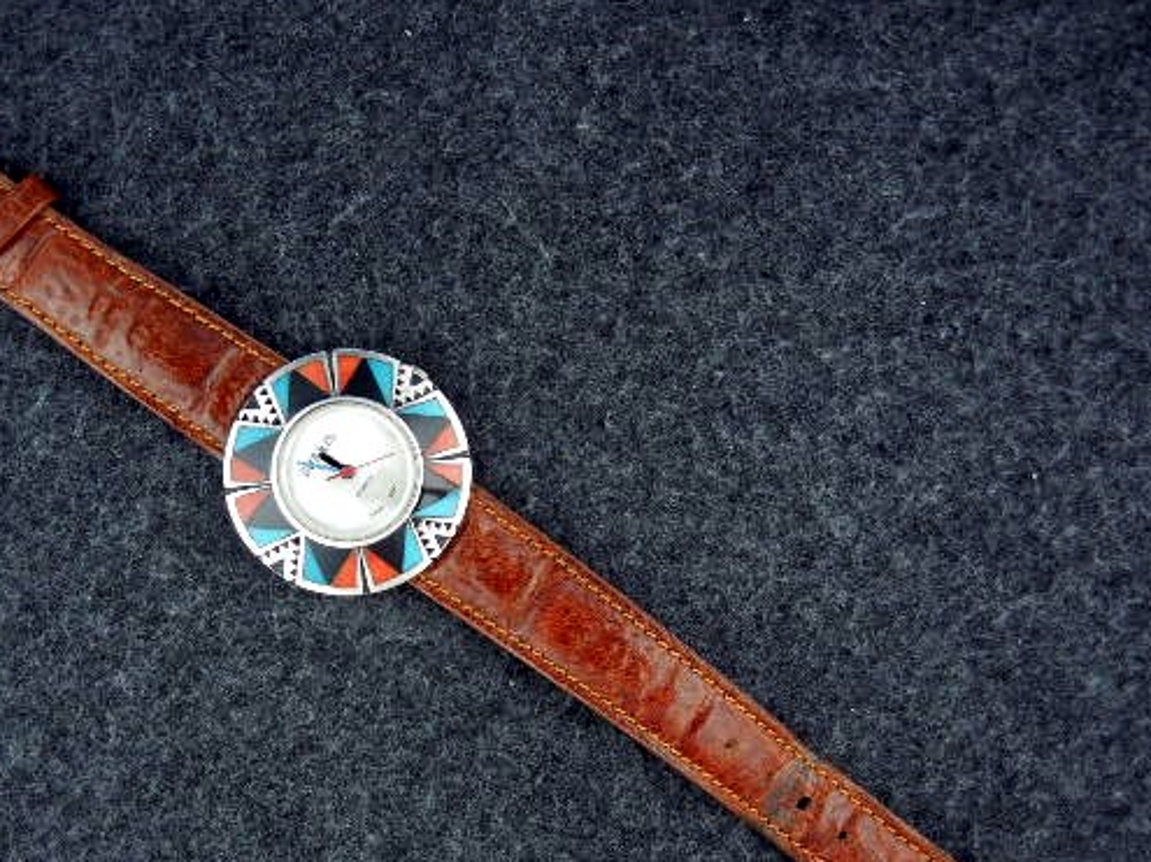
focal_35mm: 44
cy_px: 534
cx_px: 423
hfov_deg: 42.6
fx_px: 1463
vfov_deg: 32.7
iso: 200
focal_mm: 6.2
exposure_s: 1/4
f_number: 3.6
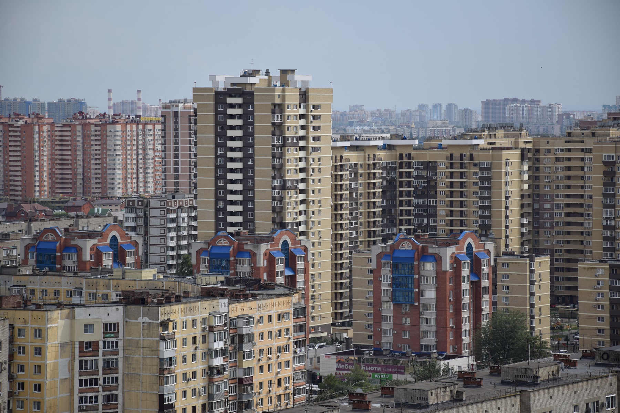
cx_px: 310
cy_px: 206
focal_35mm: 150
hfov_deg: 13.7
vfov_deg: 9.1
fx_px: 2583
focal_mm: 100
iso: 100
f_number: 7.1
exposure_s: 1/500
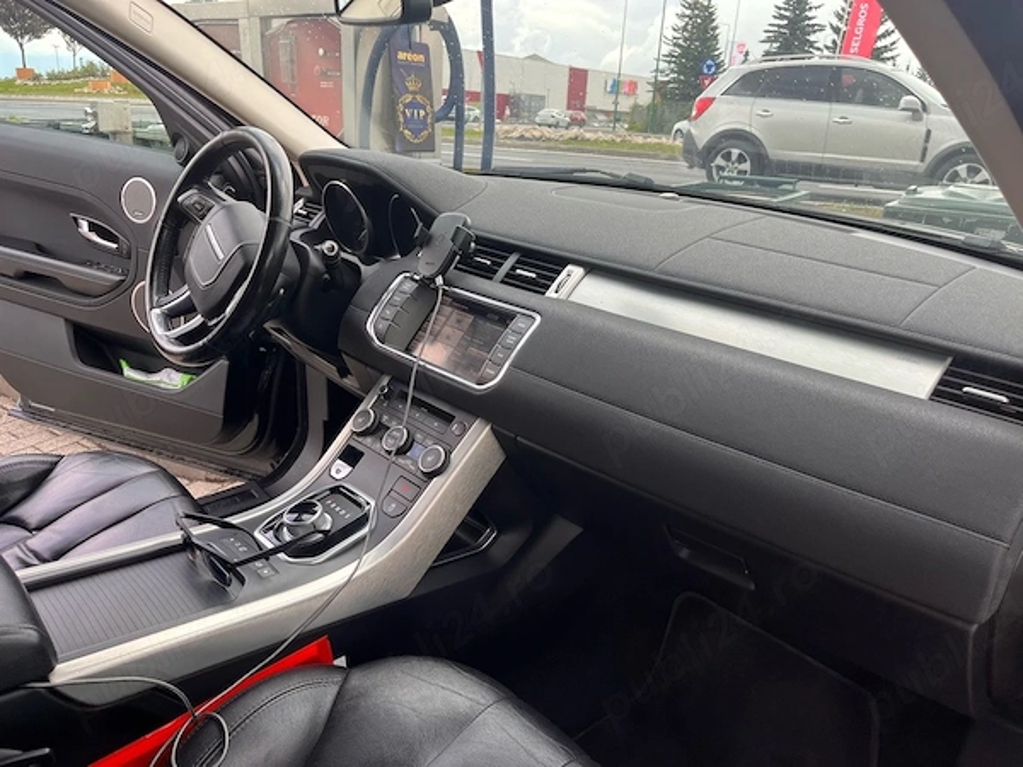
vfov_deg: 53.1
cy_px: 384
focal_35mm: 26
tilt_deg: -20.2
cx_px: 512
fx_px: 768
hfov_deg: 67.3
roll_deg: -3.2
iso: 50
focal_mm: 5.1
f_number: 1.6
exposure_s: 1/368
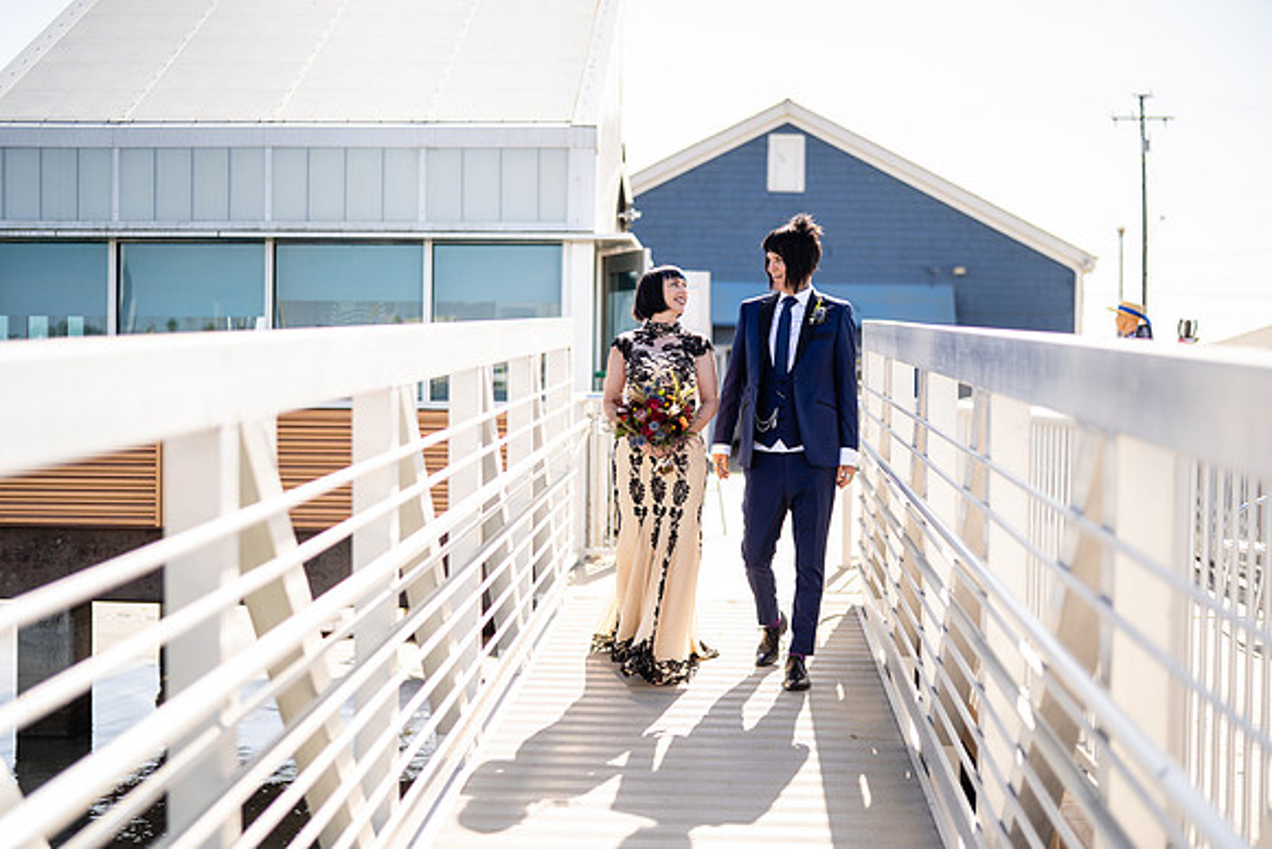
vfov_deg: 27.0
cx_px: 636
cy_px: 424
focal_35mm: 50
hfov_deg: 39.6
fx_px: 1767
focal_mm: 50
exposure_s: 1/6400
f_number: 1.4
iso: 200
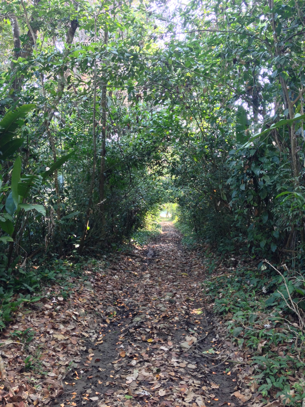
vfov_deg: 52.6
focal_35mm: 35
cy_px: 204
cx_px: 152
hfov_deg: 40.7
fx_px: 411
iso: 64
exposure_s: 1/20
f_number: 2.4
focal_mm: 4.28
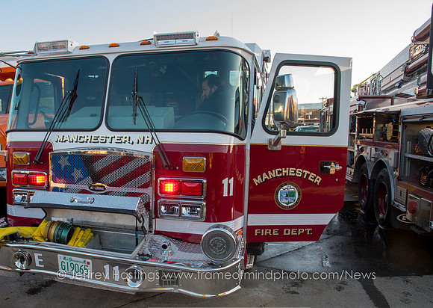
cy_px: 170
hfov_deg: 60.1
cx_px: 158
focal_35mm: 30
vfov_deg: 45.4
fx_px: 367
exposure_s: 1/60
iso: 500
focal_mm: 16
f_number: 11
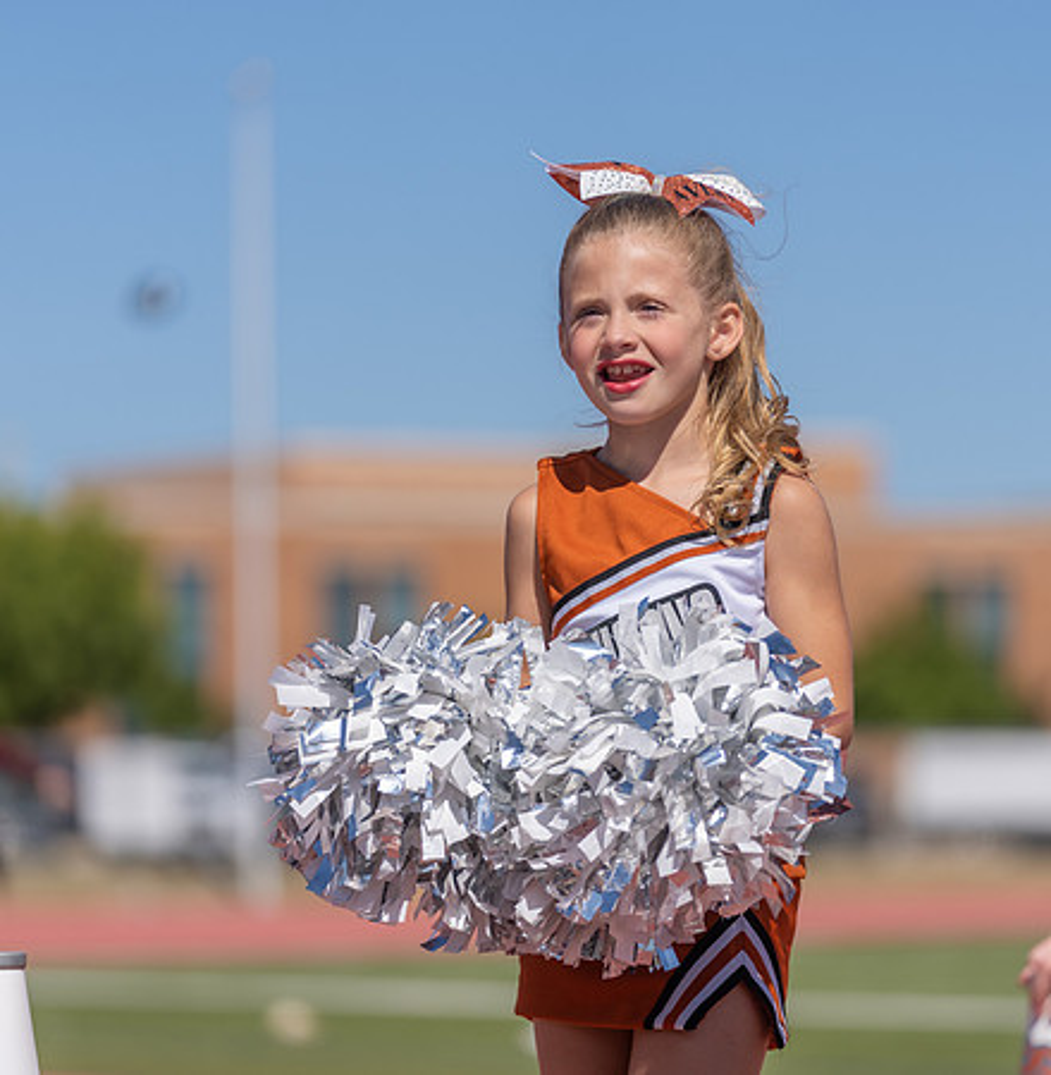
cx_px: 597
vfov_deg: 9.3
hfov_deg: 9.1
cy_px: 535
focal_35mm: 190
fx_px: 6616
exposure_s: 1/3200
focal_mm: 147
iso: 100
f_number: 2.8
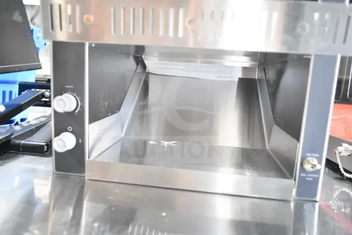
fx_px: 264
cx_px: 176
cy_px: 118
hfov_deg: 67.4
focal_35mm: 27
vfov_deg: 48.0
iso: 2200
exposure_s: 1/30
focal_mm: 18
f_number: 3.5
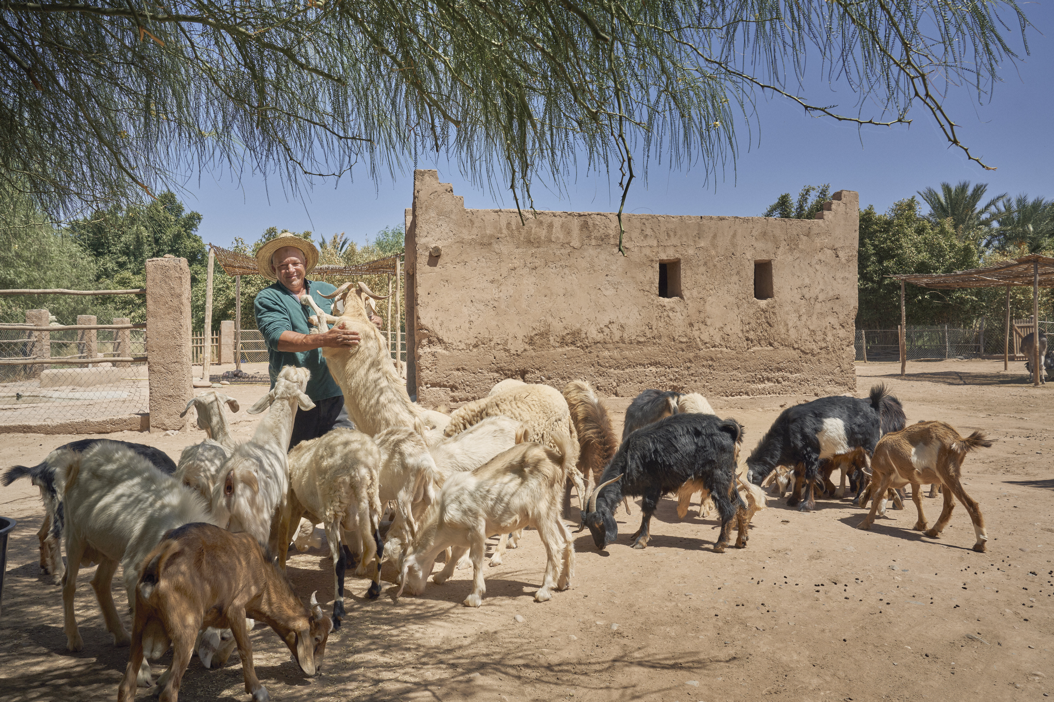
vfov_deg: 53.1
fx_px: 703
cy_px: 351
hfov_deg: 73.7
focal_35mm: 24
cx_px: 527
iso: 200
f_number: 8
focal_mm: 24
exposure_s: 1/500
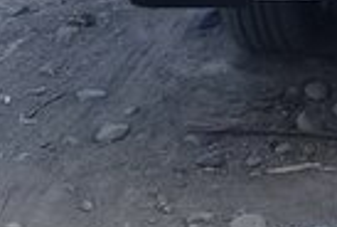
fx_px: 1454
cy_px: -134
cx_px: 605
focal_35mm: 155
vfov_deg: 8.7
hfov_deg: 12.1
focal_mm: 3.3
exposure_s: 1/323
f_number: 2.2
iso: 50
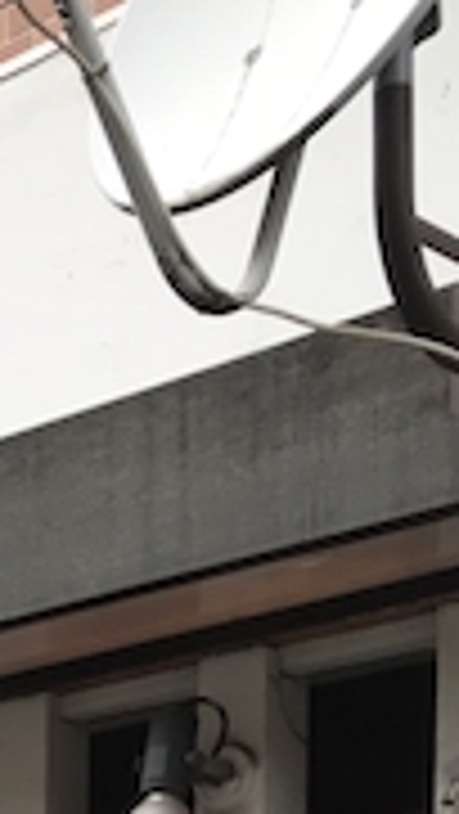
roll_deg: -1.5
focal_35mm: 101
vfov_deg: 18.4
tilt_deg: +0.2
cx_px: -356
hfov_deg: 11.2
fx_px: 2182
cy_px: 1277
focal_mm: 3.99
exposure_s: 1/674
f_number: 1.8
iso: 20
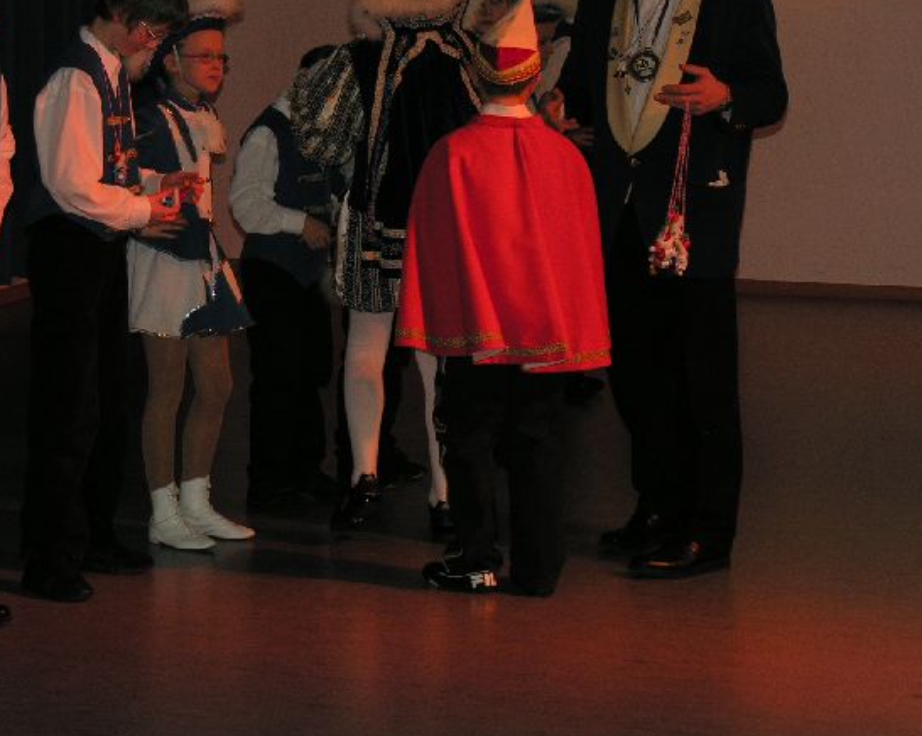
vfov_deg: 12.2
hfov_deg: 15.2
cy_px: 236
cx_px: 249
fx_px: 3436
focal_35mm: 126
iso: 100
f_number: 3.5
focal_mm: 21.8
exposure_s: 1/120
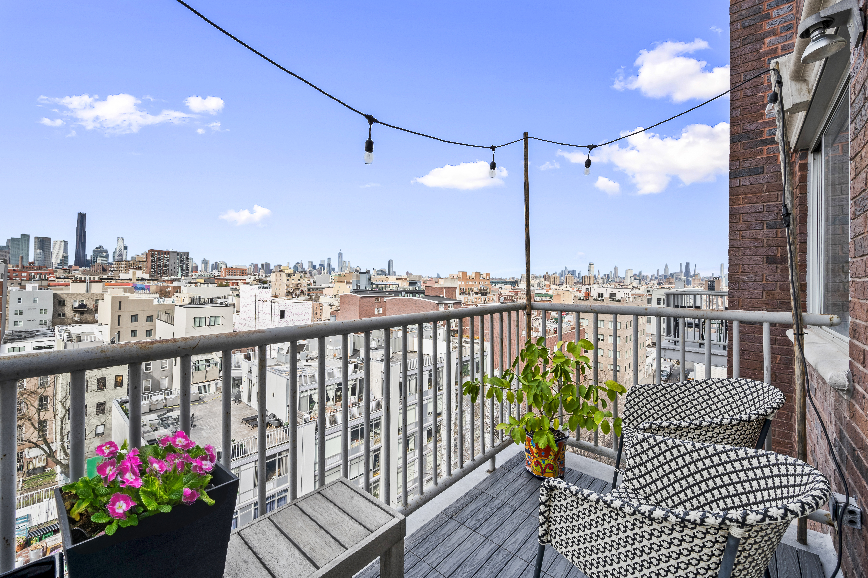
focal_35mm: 14
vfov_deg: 81.1
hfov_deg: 104.3
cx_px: 434
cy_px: 289
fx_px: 337
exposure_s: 1/100
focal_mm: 14
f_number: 11
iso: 250
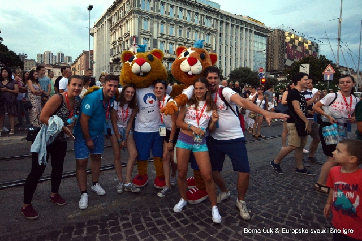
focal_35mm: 16
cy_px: 120
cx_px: 181
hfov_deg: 95.0
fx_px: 166
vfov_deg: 72.0
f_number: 2.8
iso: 2000
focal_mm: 11
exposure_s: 1/1500
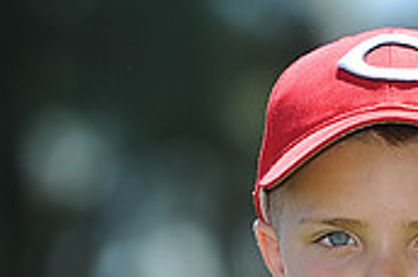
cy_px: 379
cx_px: 447
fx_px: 7834
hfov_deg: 3.1
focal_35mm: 676
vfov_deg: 2.0
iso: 200
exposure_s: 1/640
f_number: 4.5
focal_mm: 200
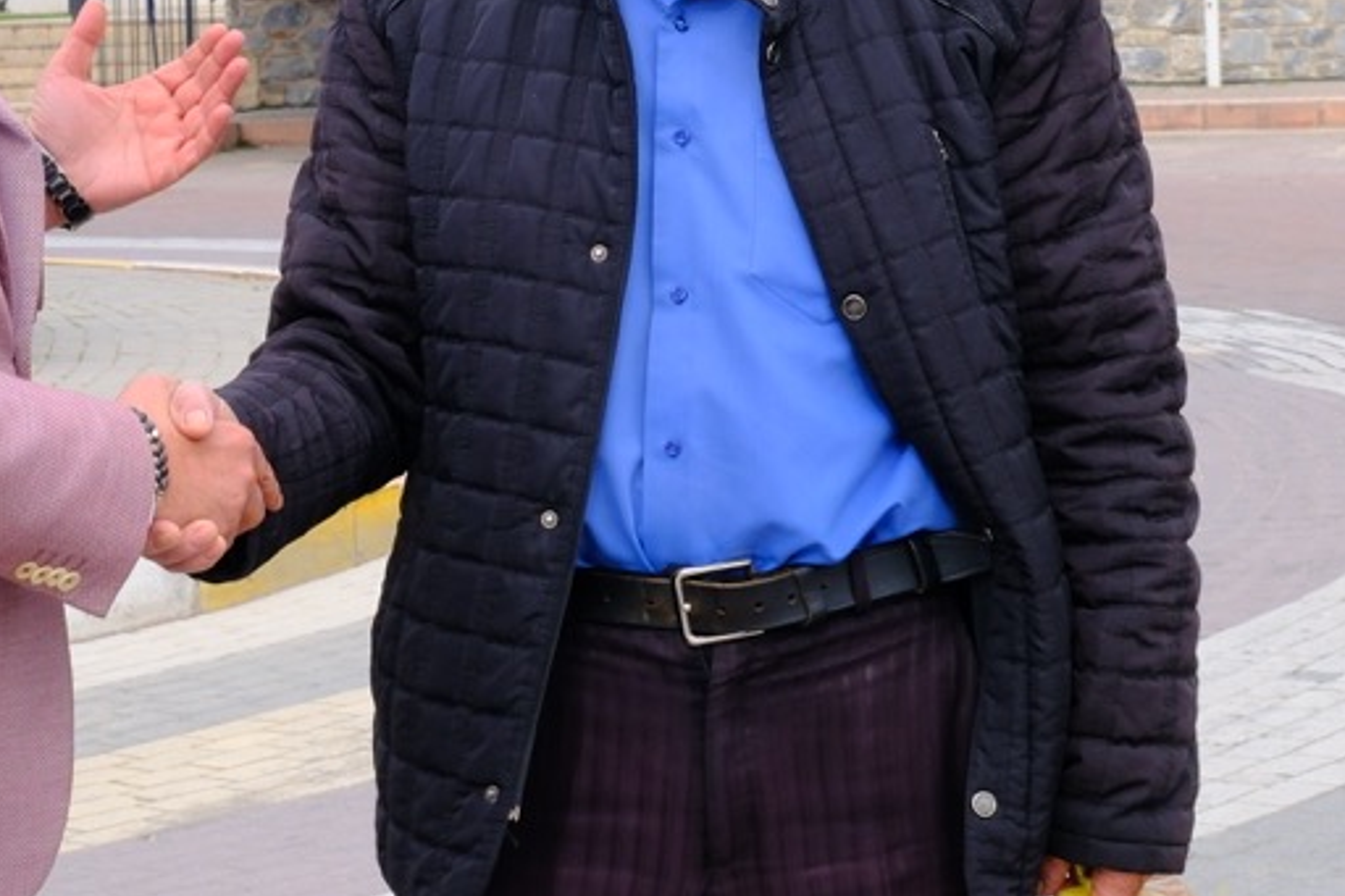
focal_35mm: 115
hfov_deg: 17.7
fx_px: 4295
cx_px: 410
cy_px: -43
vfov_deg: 11.8
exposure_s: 1/80
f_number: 11
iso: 320
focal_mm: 30.8
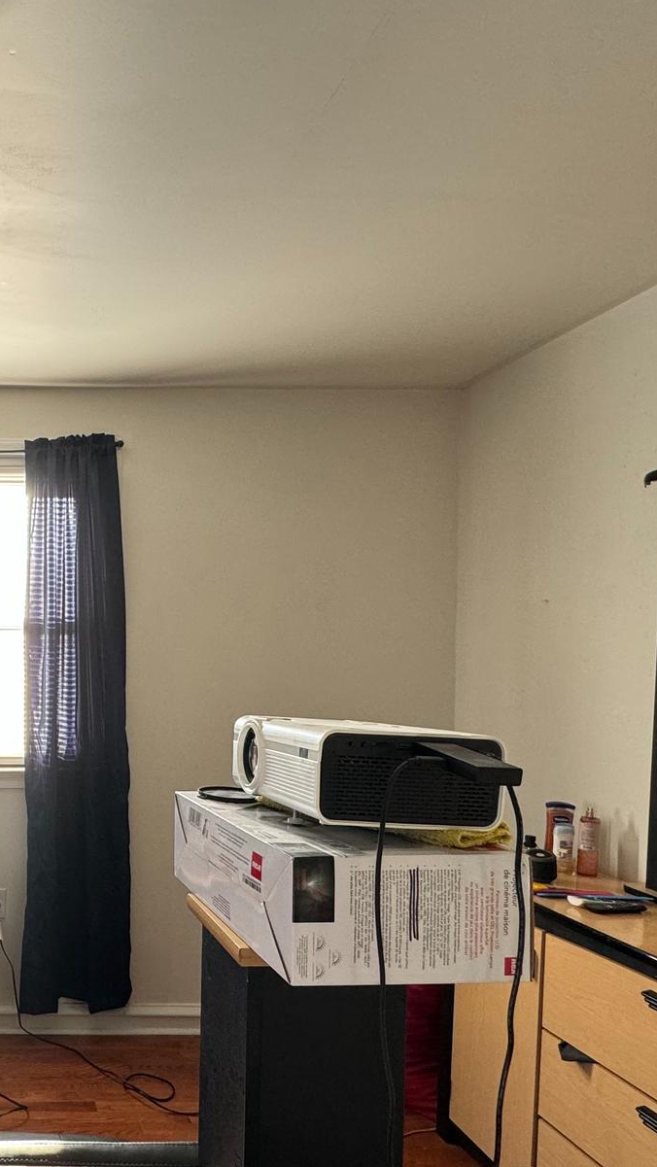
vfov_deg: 71.2
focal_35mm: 26
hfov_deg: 38.2
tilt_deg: -2.7
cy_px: 694
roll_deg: +0.1
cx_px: -34
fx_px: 805
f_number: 2.2
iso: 160
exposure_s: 1/99
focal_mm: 2.22
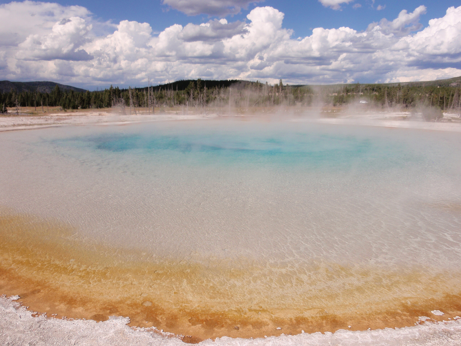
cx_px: 230
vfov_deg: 49.7
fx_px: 373
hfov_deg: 63.4
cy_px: 173
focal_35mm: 28
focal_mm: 5
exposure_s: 1/250
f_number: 8
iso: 64
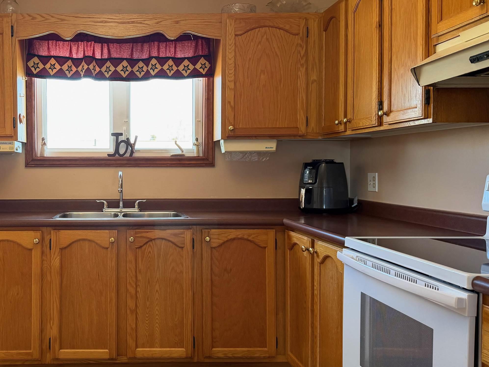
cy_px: 177
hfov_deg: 48.4
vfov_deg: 38.6
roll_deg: +0.3
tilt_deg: -0.9
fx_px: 523
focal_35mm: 37
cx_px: 130
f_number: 1.78
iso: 200
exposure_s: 1/60
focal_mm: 6.76
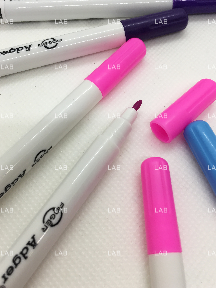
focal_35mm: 33
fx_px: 275
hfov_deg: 42.9
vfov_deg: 55.3
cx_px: 114
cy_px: 134
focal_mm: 4.15
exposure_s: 1/100
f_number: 2.2
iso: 32
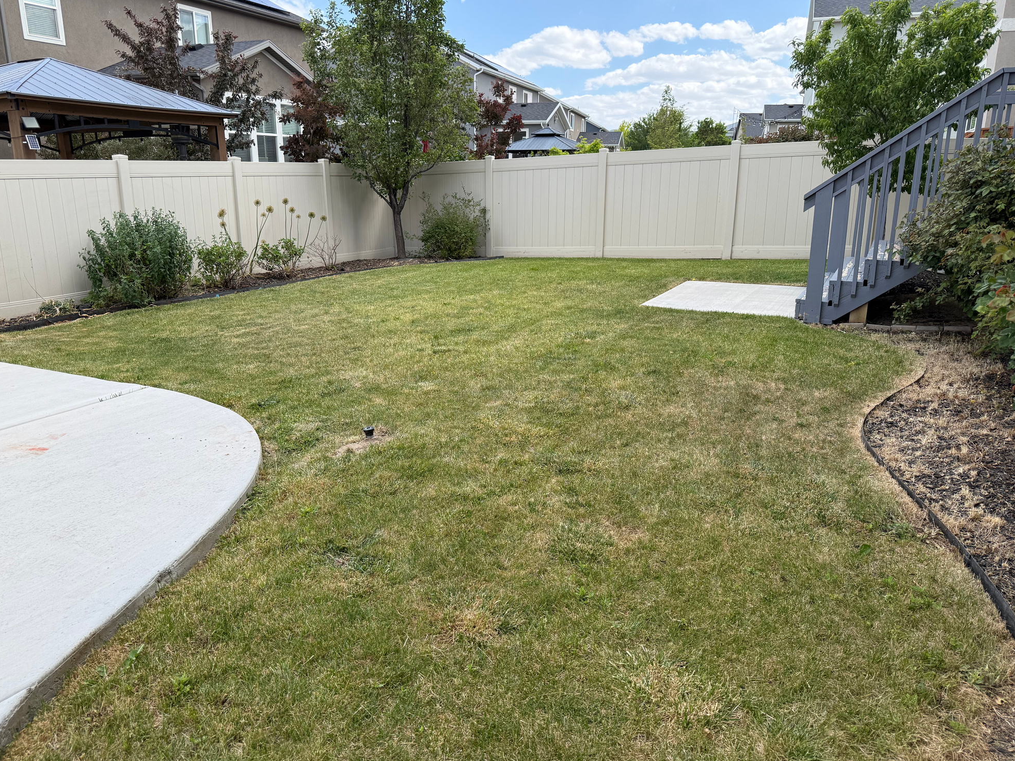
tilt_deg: -14.7
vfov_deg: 54.9
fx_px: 733
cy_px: 379
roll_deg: -0.3
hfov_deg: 69.4
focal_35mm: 25
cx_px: 507
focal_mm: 6.76
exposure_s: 1/2000
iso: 100
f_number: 1.78
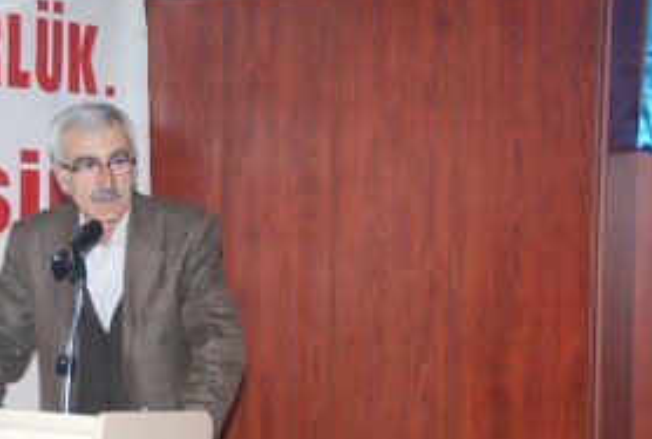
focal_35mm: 86
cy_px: 282
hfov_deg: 23.5
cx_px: 209
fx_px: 1562
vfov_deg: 16.0
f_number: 4.5
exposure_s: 1/60
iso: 200
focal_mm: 38
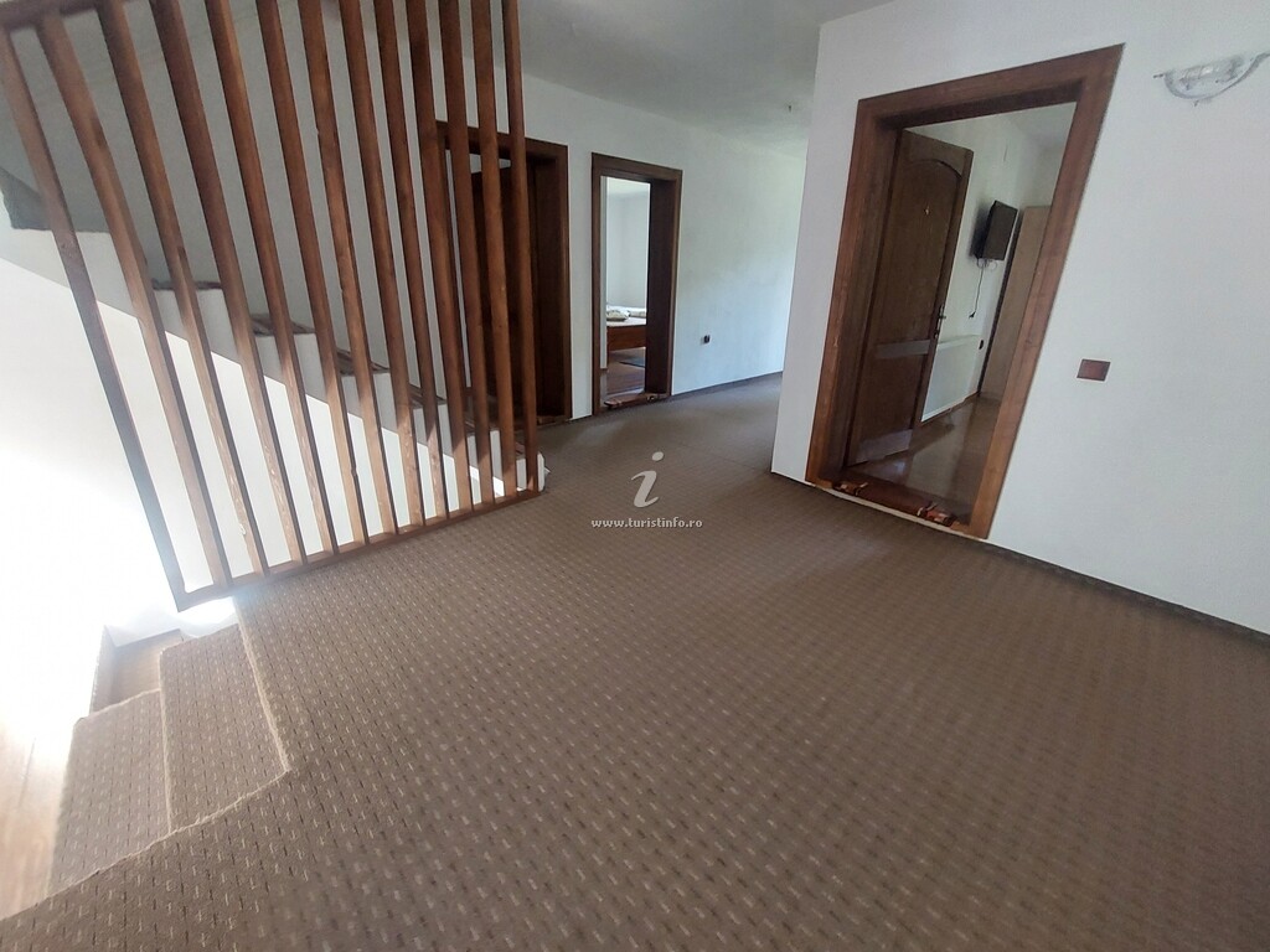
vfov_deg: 89.9
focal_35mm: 13
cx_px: 635
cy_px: 476
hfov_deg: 106.2
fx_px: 477
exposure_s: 1/50
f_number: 2.2
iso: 320
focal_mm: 1.74
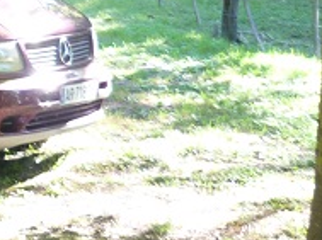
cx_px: -254
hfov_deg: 12.8
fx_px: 1300
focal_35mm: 140
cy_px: 17
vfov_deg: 10.5
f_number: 2.8
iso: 100
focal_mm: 5.5
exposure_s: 1/30
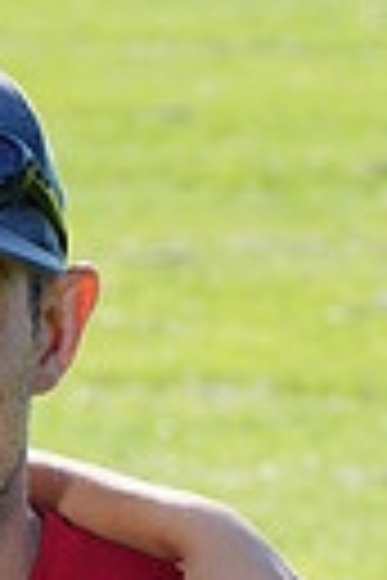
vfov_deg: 3.2
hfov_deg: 2.2
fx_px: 10271
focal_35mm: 637
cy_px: 746
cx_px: -313
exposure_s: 1/200
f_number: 10
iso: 200
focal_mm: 142
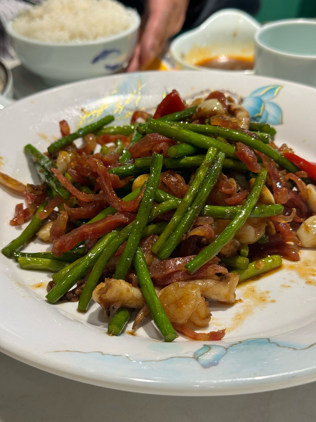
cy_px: 211
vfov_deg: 39.7
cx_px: 158
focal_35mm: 48
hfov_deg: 30.3
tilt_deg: -35.2
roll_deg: -0.1
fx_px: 584
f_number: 1.78
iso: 100
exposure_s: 1/70
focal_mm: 6.76
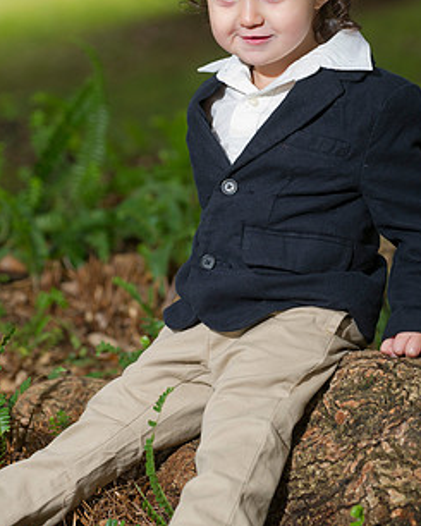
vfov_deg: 10.4
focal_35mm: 186
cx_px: 236
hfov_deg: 8.3
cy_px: 223
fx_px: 2896
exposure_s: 1/200
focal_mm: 135
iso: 400
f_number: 4
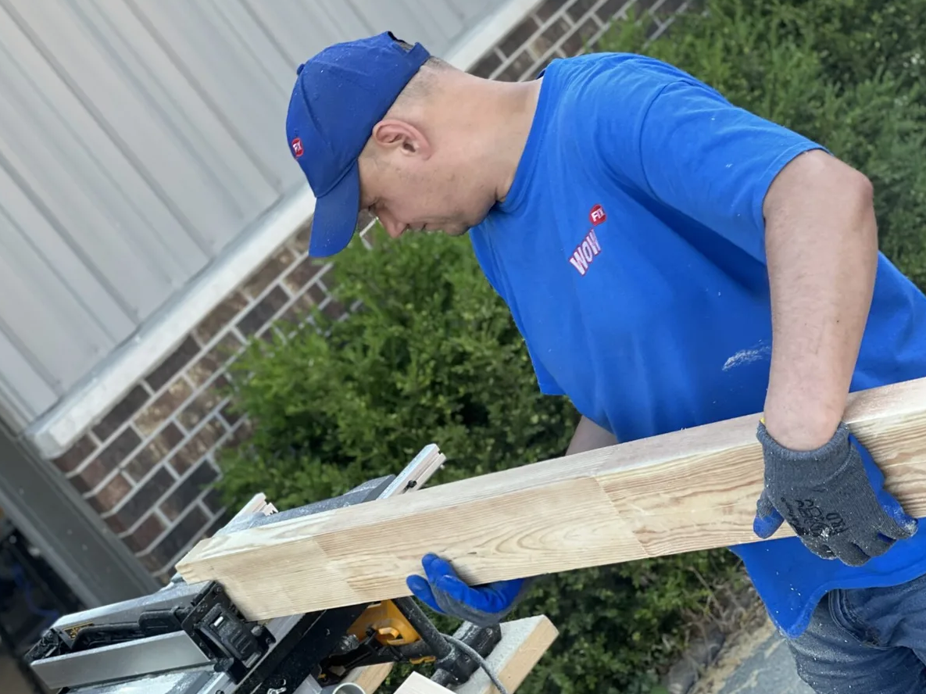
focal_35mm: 78
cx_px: 462
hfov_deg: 25.0
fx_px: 2086
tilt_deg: -11.5
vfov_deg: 18.9
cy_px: 344
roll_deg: +38.7
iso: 80
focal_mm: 9
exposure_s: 1/120
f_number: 2.8
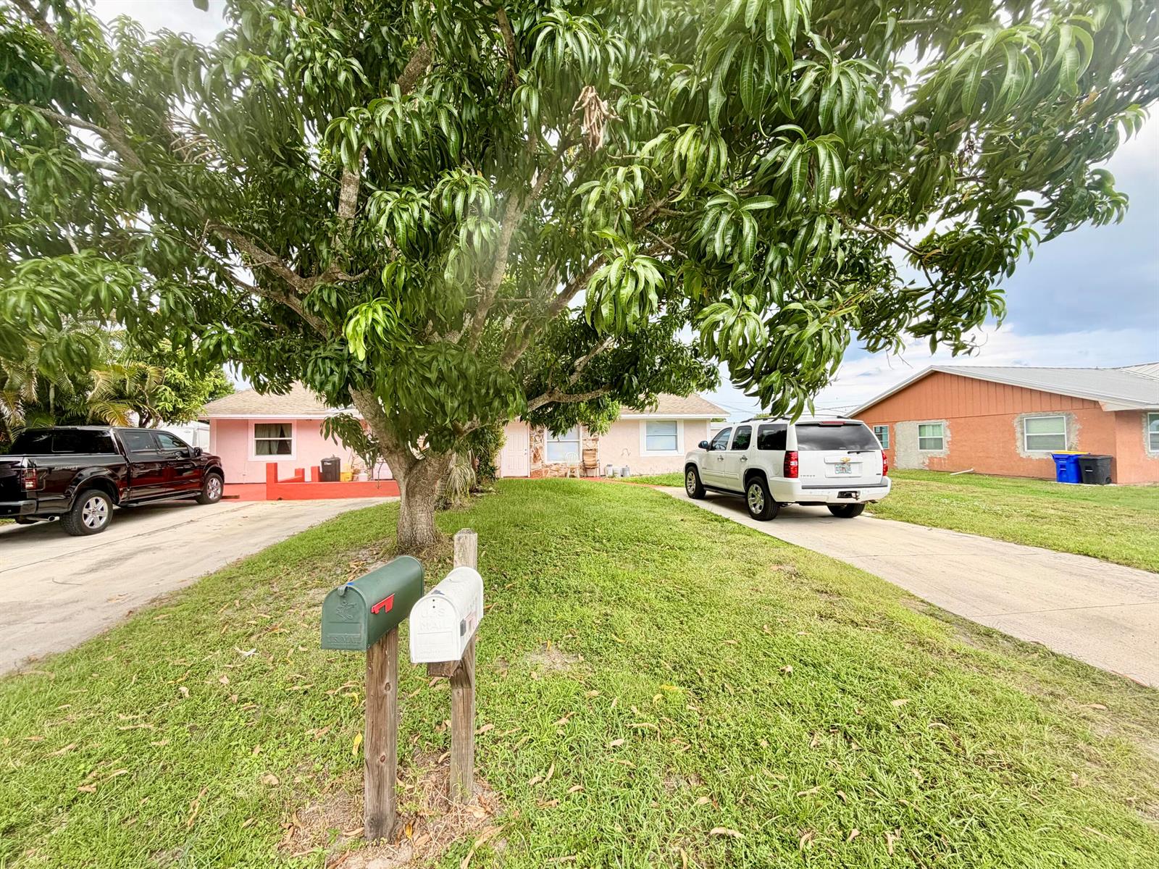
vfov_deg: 85.7
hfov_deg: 102.1
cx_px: 580
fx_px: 469
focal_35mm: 14
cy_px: 434
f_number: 2.2
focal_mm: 2.22
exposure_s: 1/296
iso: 50
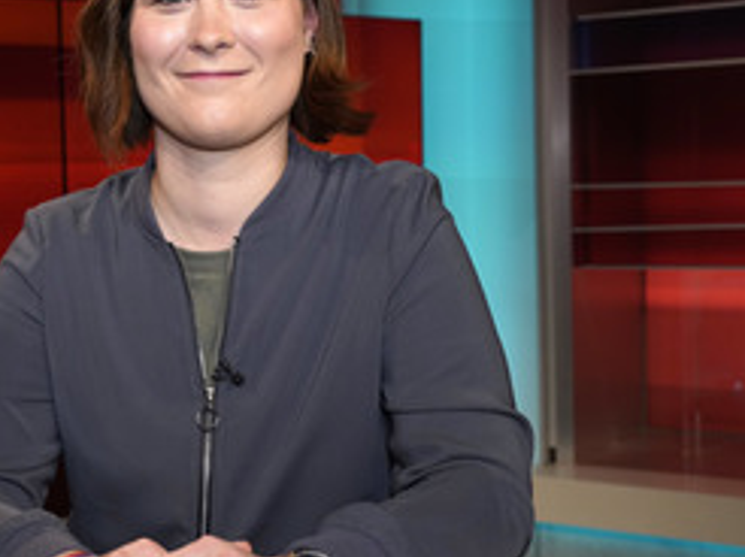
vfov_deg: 24.4
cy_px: 269
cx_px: 220
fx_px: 1290
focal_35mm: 60
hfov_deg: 31.8
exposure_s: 1/160
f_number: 5
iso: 1600
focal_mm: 34
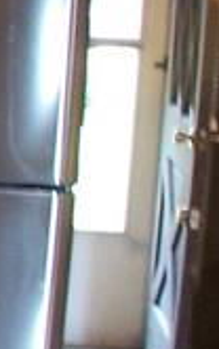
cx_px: -684
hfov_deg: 4.8
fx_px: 2364
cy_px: 193
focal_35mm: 248
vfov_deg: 8.5
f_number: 2.8
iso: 140
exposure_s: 1/4
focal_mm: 6.3
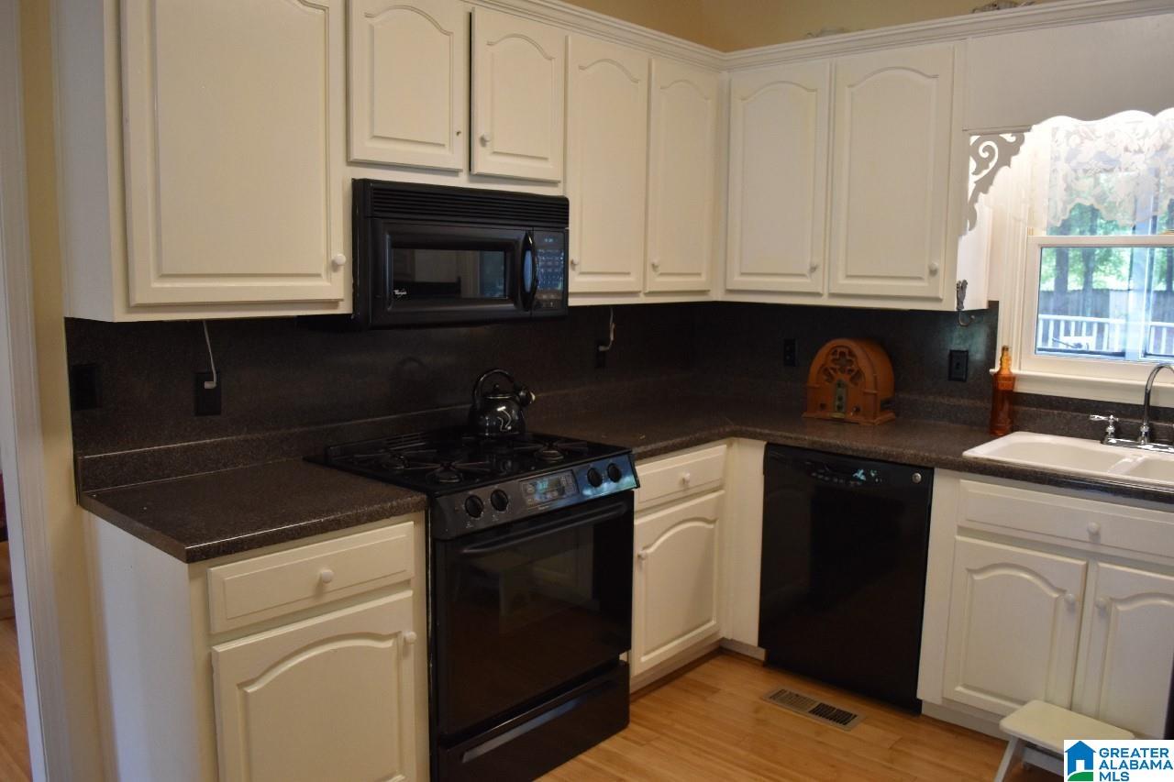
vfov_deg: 47.9
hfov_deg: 67.4
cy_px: 391
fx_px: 880
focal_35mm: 27
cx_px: 587
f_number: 3.5
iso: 900
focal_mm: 18
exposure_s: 1/60
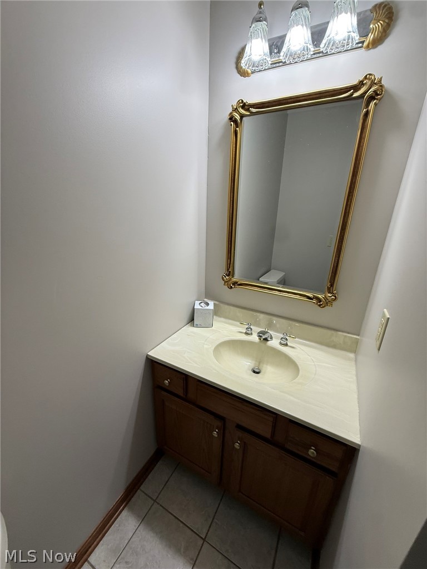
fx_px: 230
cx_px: 214
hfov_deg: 85.7
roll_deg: -0.8
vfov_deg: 102.1
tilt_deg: -18.1
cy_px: 284
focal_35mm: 14
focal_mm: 2.22
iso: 160
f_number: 2.2
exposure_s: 1/120
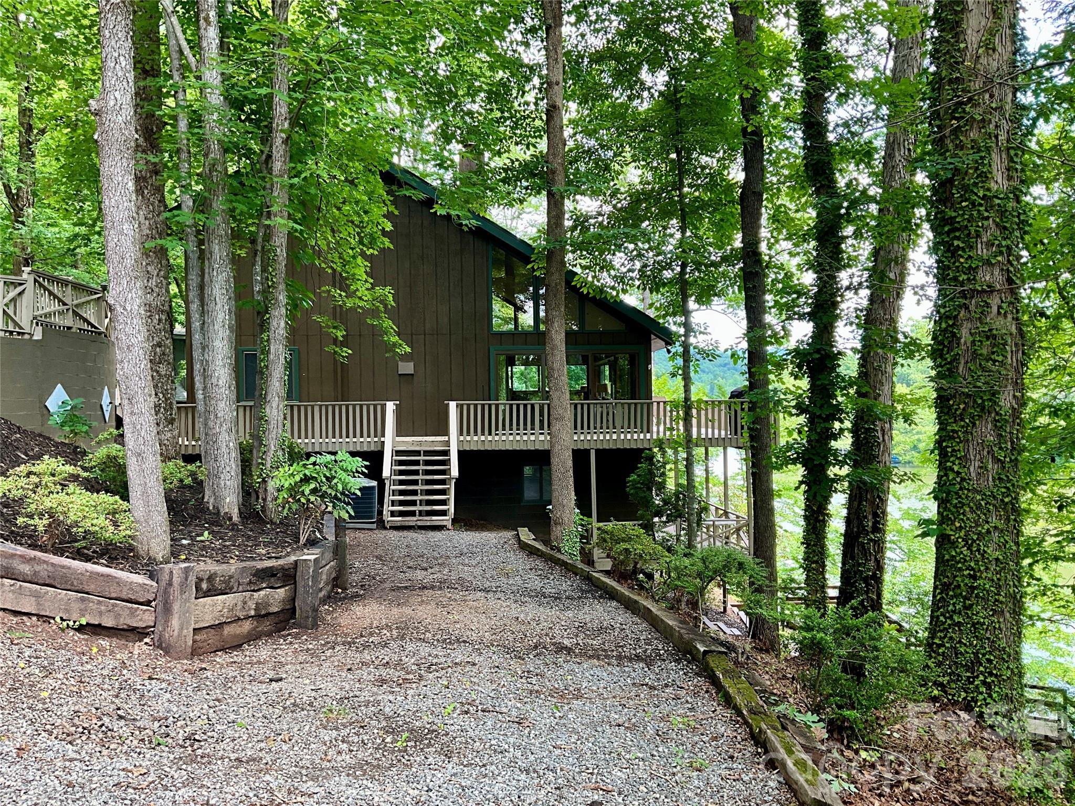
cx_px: 538
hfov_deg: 61.7
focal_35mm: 29
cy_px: 403
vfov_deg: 48.2
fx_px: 901
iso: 32
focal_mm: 3
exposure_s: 1/122
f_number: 1.8
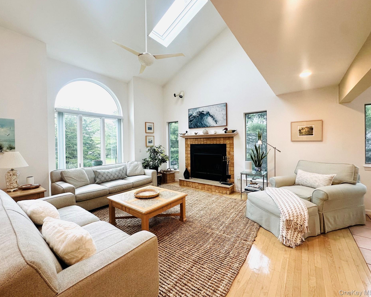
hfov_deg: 96.7
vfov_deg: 84.0
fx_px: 165
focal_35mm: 15
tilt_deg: -0.2
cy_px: 144
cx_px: 176
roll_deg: +0.3
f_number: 2.2
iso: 160
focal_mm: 2.22
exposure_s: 1/120
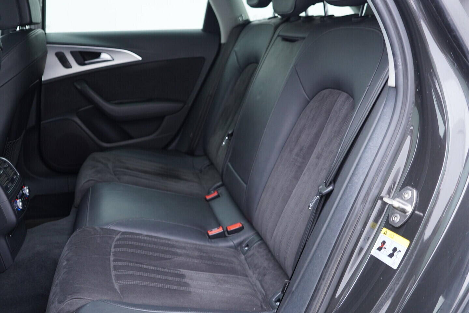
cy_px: 156
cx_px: 234
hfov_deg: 53.1
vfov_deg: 36.9
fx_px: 469
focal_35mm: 36
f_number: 2.8
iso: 500
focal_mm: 24
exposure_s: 1/40
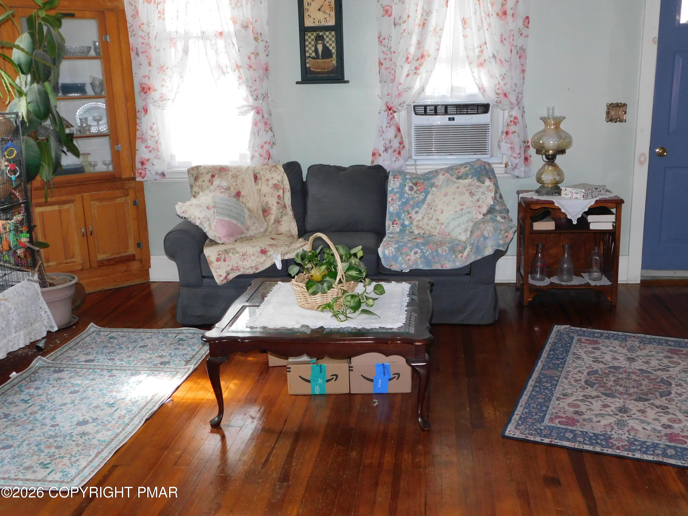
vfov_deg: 39.7
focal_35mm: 36
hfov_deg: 51.4
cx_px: 344
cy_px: 258
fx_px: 716
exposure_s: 1/30
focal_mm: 6.3
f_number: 3.5
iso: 250
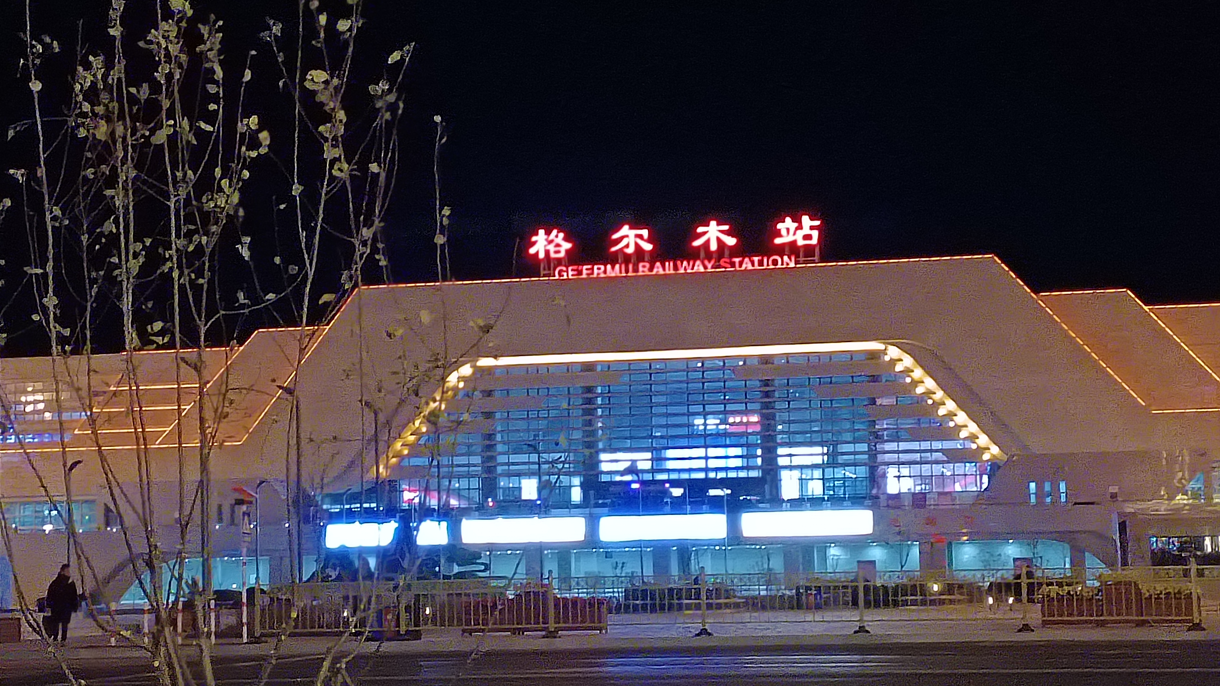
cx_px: 613
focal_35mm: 66
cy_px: 380
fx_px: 2135
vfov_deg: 18.3
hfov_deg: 31.9
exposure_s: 1/25
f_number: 1.8
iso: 1562
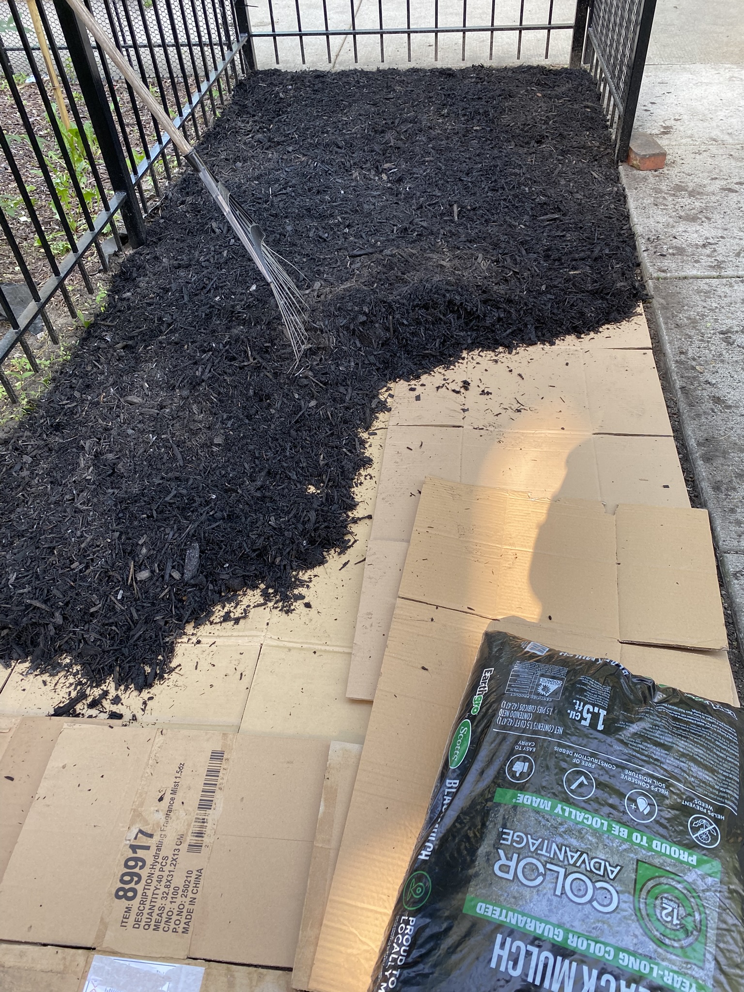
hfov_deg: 53.1
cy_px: 496
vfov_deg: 67.3
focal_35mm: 26
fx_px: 745
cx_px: 372
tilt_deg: -45.6
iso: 50
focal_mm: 4.25
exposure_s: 1/122
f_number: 1.8
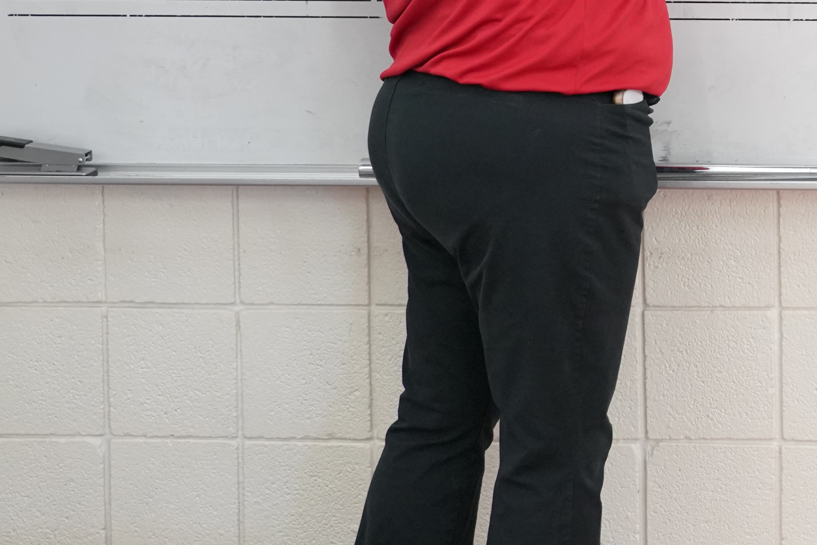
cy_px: -123
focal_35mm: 97
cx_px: 1044
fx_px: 2201
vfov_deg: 13.7
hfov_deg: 19.5
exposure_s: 1/160
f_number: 4
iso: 2000
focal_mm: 30
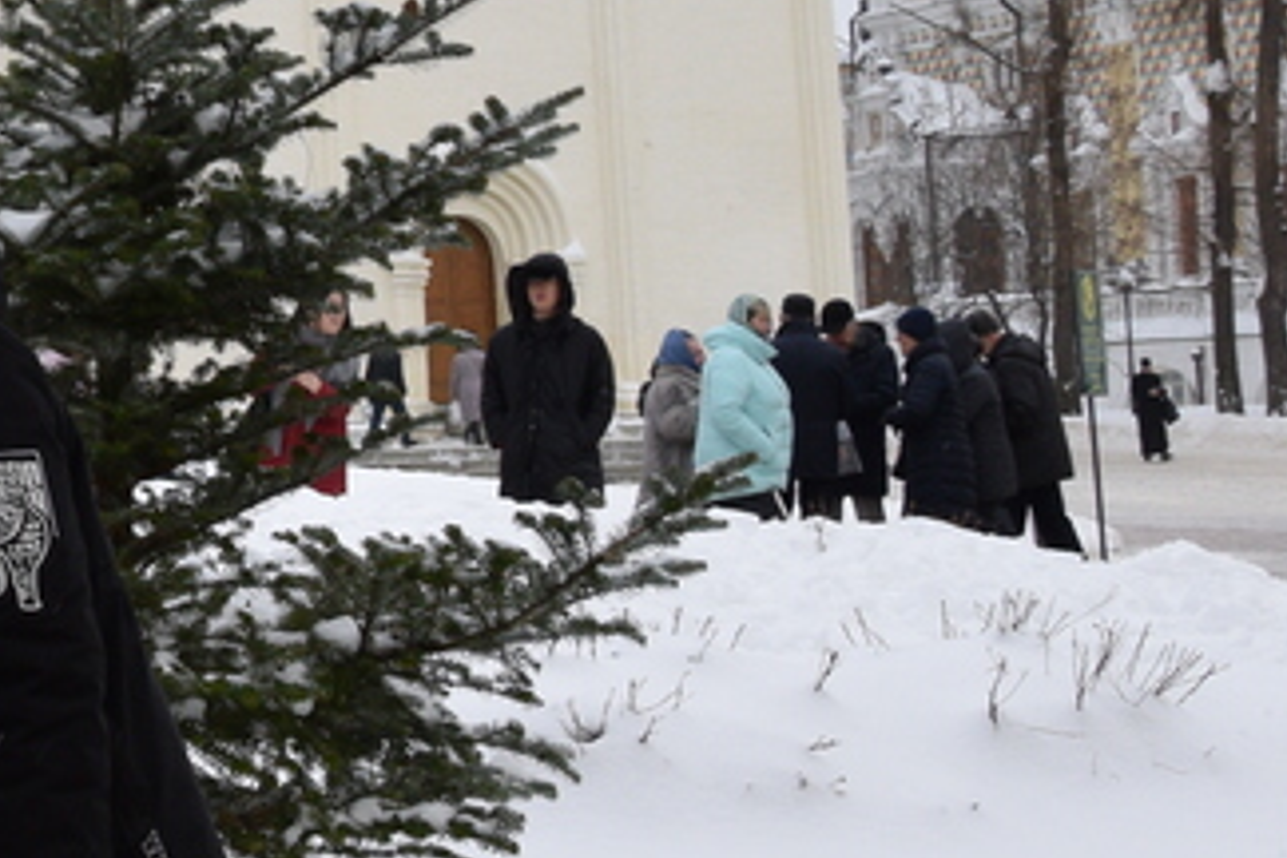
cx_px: -600
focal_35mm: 100
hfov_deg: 18.3
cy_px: 38
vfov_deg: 13.5
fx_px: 3575
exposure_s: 1/250
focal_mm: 18
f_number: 8
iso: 400
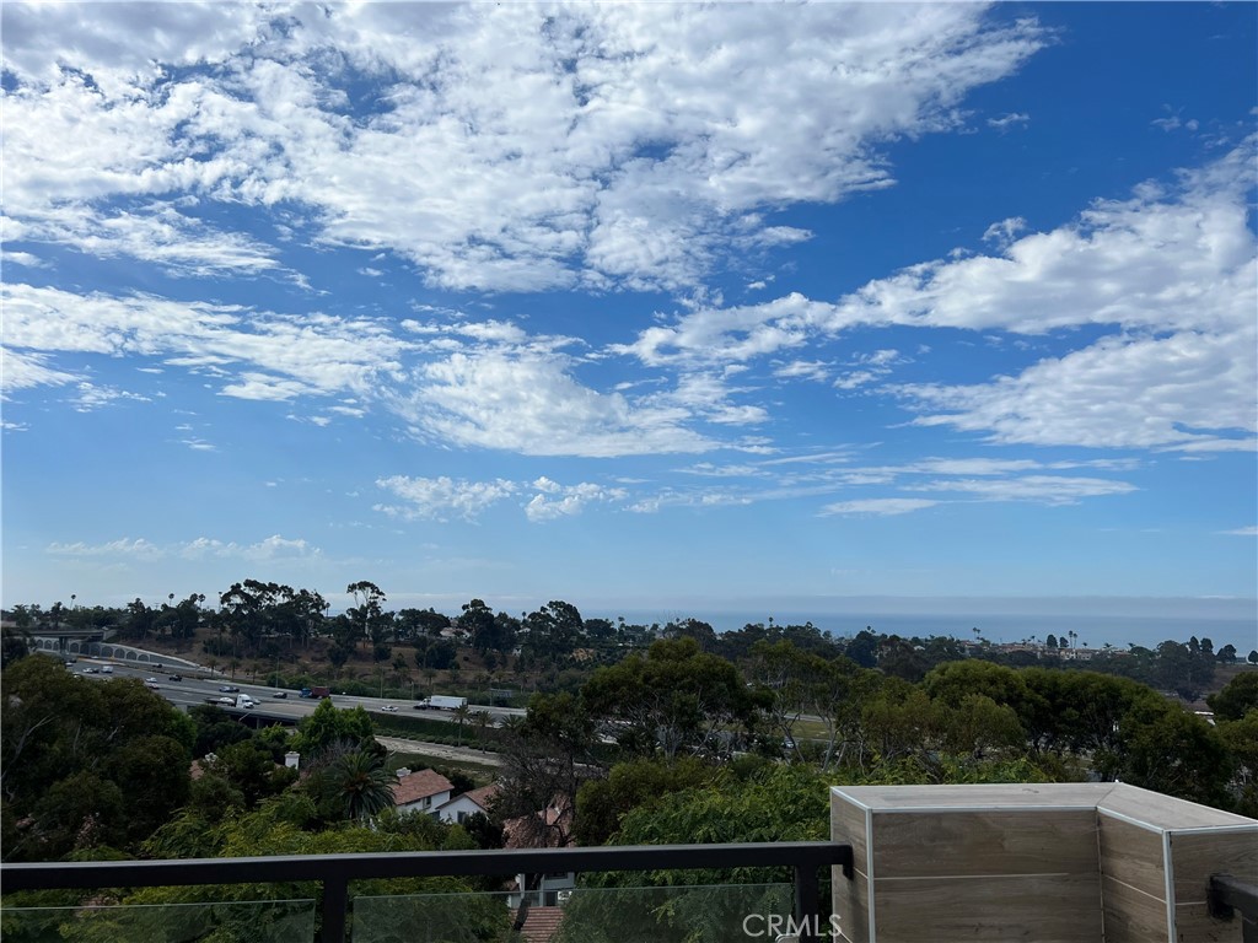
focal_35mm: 26
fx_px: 945
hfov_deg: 67.3
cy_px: 472
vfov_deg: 53.1
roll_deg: +0.0
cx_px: 629
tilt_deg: +7.4
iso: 50
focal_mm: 5.7
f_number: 1.5
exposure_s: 1/9434
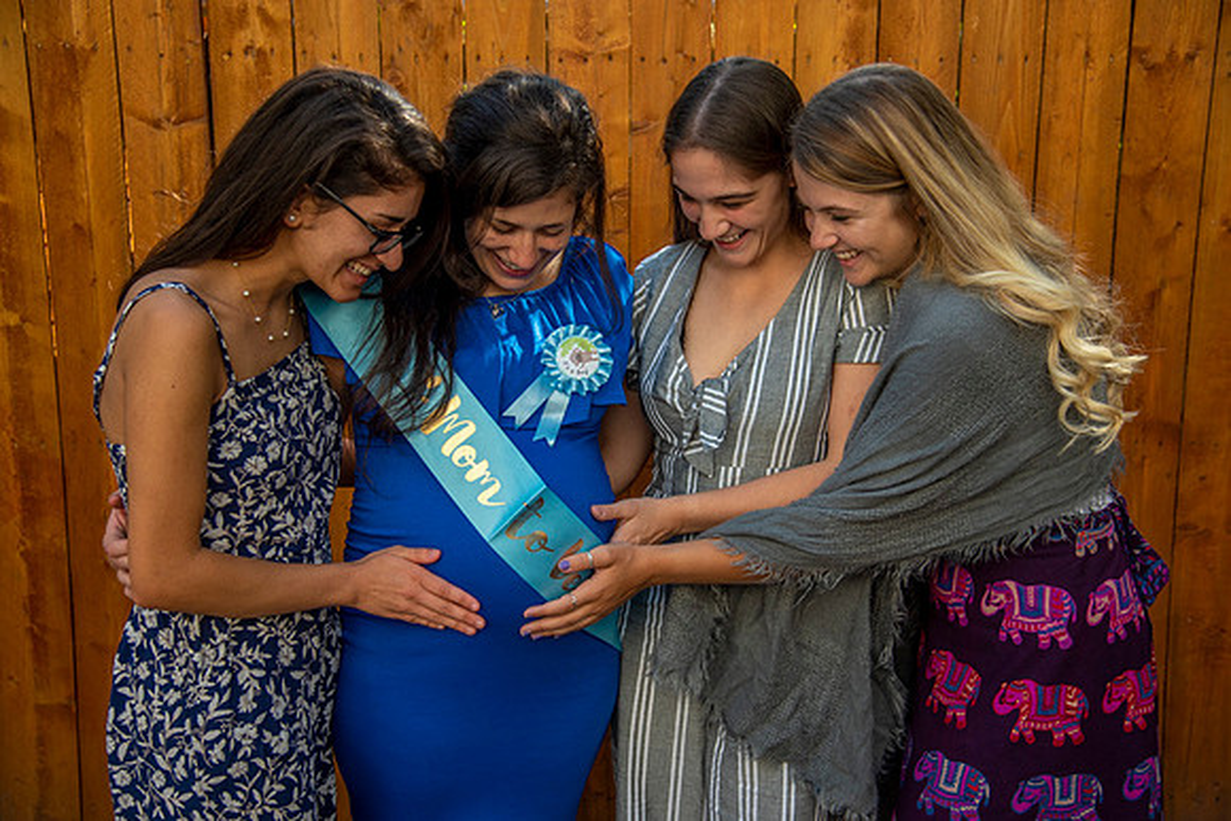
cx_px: 616
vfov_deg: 29.3
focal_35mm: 46
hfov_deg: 42.7
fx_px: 1573
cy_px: 410
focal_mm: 46
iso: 125
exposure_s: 1/320
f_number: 4
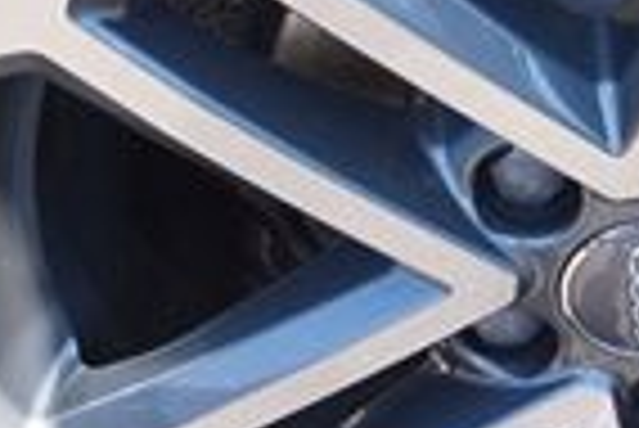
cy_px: 0
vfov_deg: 12.6
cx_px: 513
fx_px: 1919
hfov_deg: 18.7
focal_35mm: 108
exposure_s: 1/80
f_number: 5.6
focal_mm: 16
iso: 100
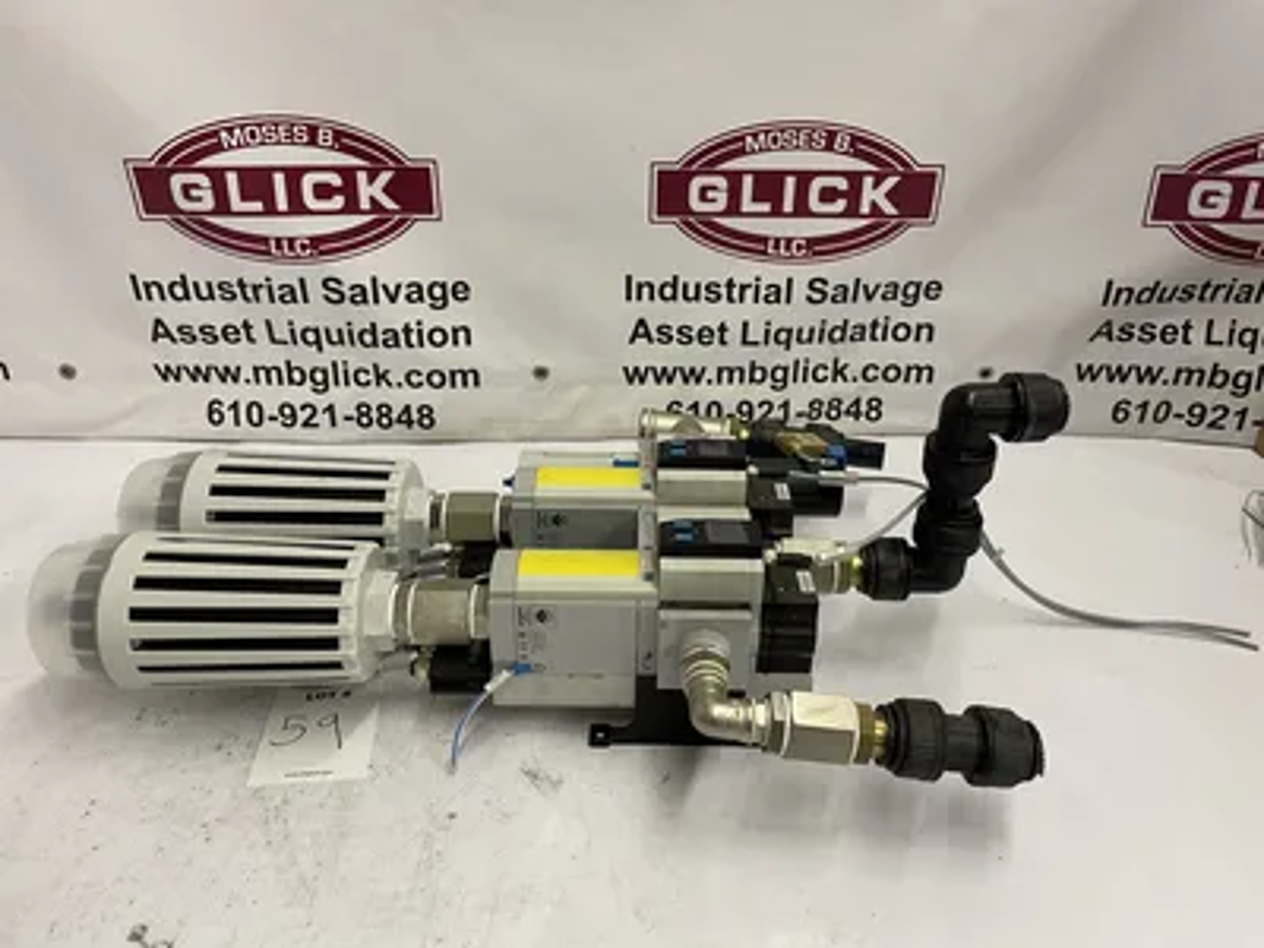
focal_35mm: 26
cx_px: 632
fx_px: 949
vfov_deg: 53.1
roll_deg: -0.8
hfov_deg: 67.3
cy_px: 474
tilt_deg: -30.2
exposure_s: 1/60
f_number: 1.6
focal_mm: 4.2
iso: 125
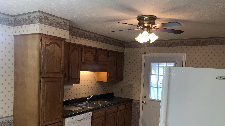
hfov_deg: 62.6
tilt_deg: -3.3
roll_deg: -0.9
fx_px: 185
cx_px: 111
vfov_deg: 37.5
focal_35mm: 31
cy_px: 80
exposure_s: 1/20
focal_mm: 4
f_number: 1.8
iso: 25
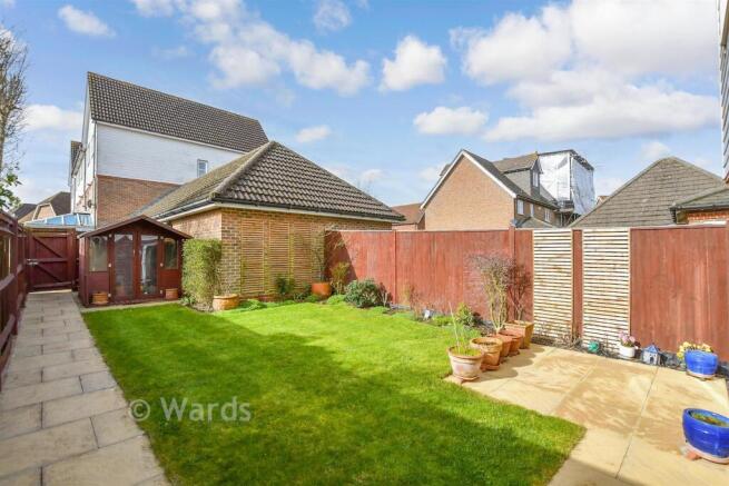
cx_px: 364
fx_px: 304
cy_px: 243
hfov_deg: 100.4
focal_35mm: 15
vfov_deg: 77.4
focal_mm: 10
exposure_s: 1/640
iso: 320
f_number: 8
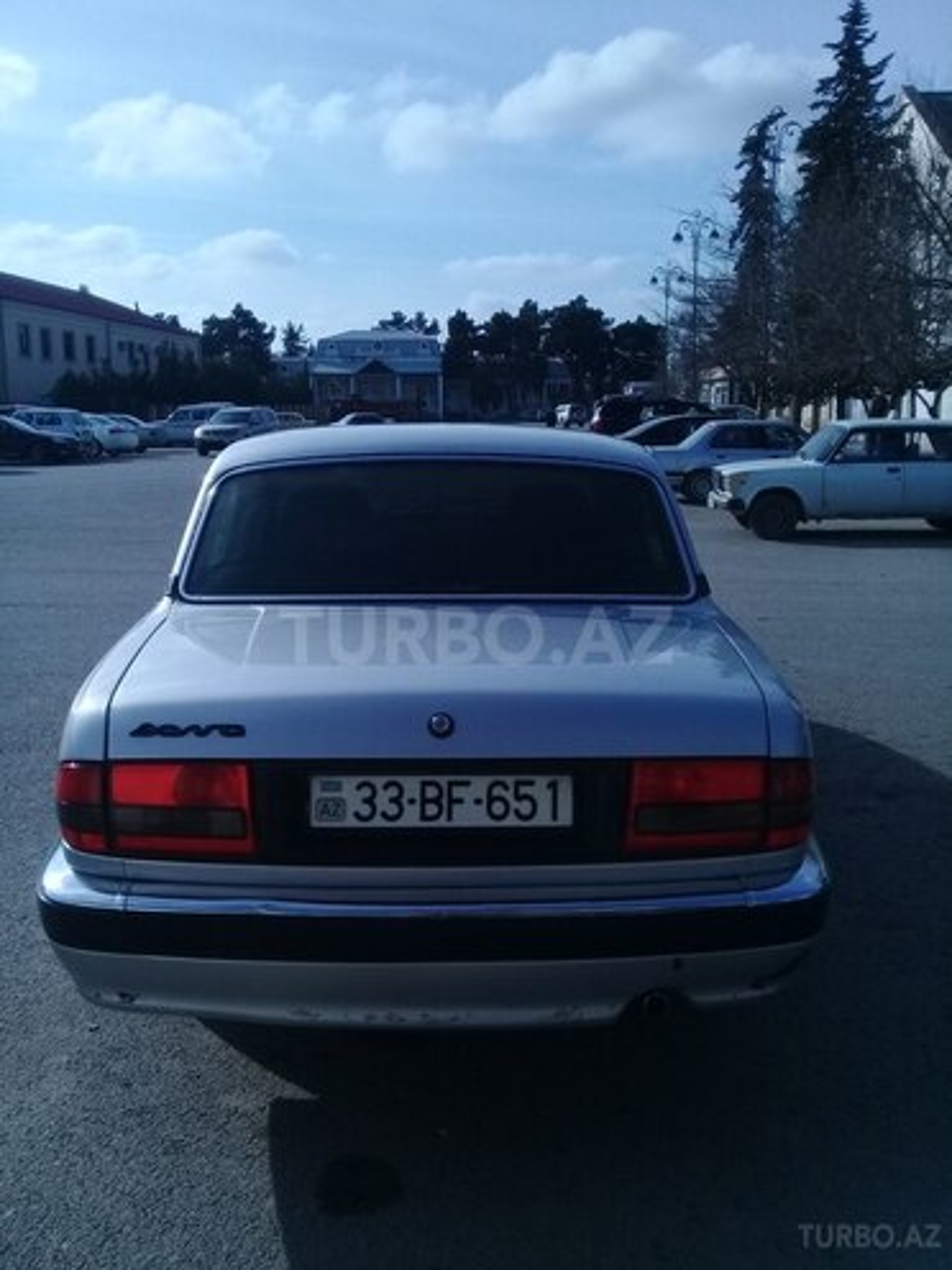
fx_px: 1137
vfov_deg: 58.4
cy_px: 635
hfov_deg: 45.4
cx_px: 476
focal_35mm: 31
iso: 64
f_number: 2.2
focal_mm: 3.3
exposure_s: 1/3226
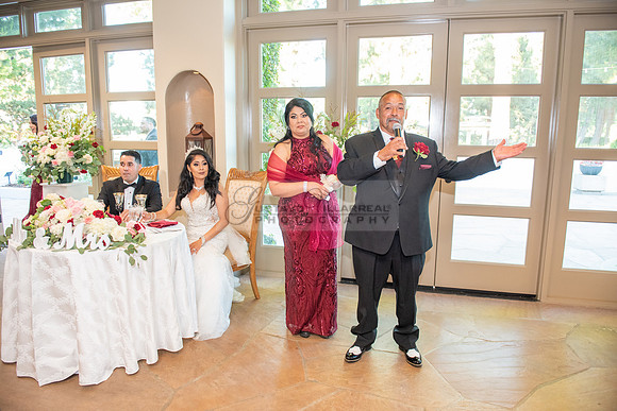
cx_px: 308
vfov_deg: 53.2
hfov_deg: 73.7
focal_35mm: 24
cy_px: 206
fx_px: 411
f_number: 3.5
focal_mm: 24
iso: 1600
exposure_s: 1/125
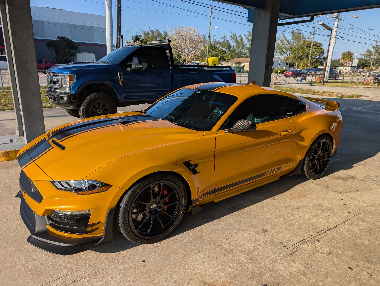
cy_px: 143
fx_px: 264
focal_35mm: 24
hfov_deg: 71.5
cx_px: 190
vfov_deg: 56.9
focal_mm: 6.9
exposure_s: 1/1290
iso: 20
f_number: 1.68
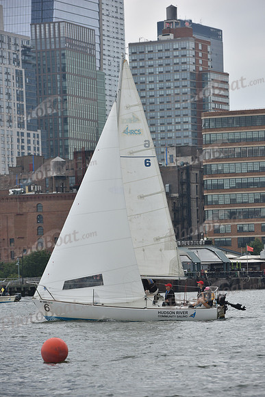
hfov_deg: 7.6
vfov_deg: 11.4
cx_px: 132
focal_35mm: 180
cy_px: 198
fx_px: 1986
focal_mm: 180
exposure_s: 1/1250
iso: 320
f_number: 8
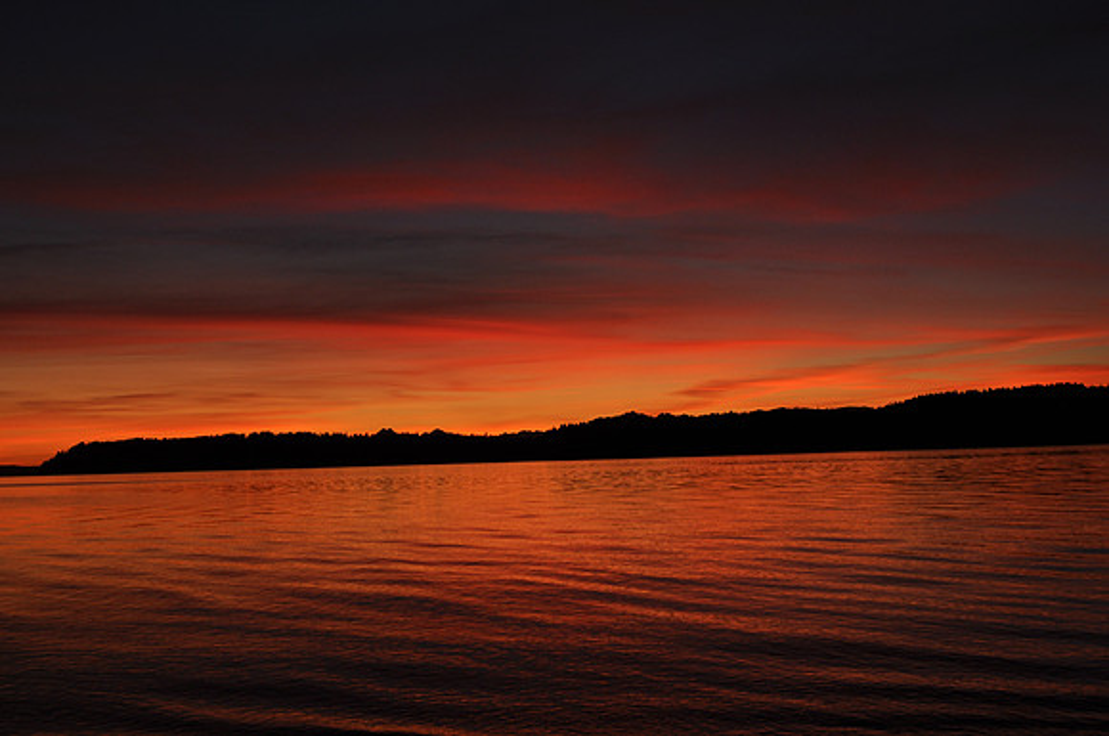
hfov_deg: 42.4
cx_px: 554
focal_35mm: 46
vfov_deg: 28.9
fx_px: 1430
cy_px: 368
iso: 200
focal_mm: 31
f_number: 5.6
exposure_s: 1/100
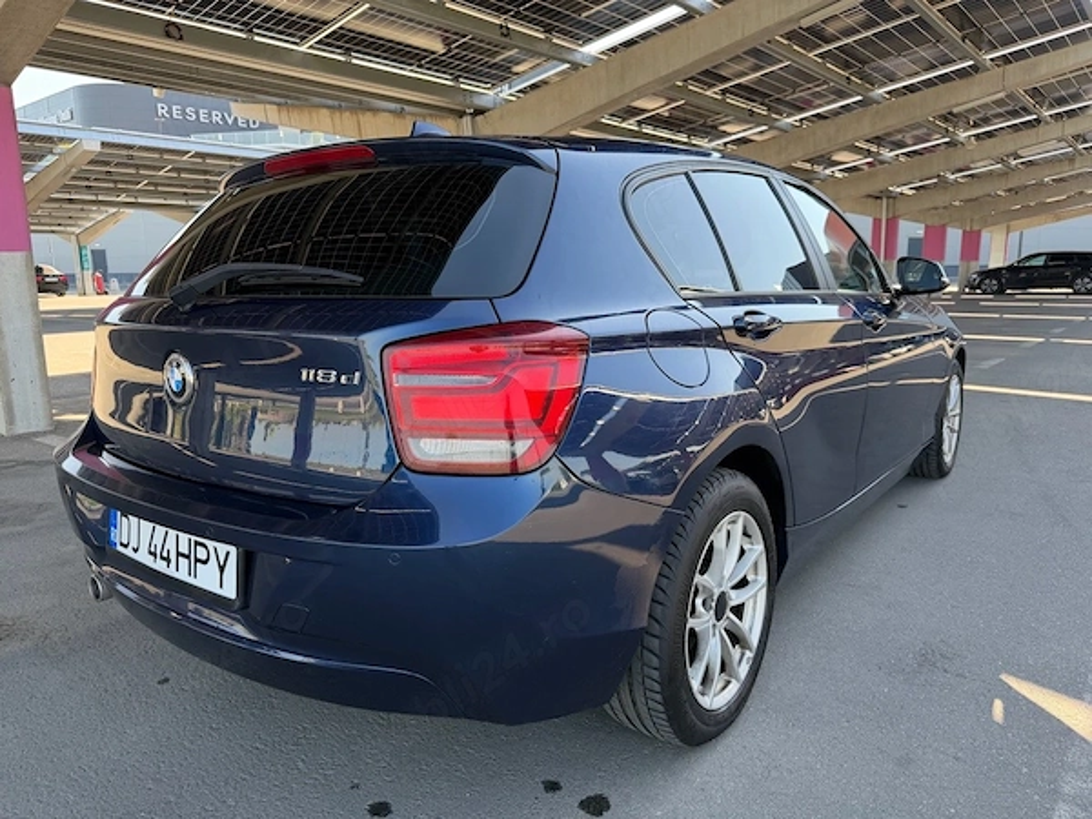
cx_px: 546
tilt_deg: -10.0
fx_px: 757
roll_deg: +0.6
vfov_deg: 56.8
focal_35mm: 24
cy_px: 410
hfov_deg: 71.6
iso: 100
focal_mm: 6.76
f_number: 1.78
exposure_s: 1/543
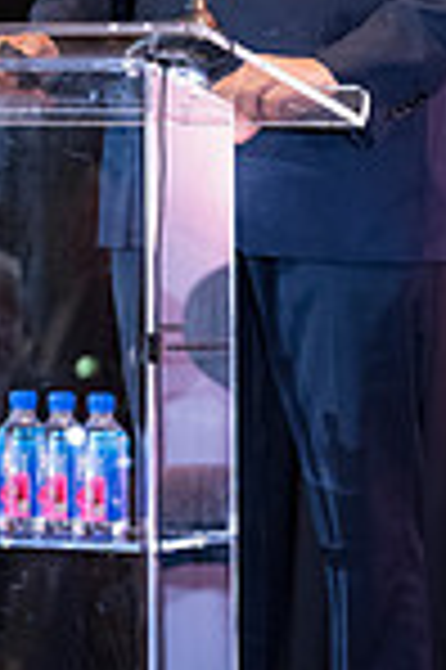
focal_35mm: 351
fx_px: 6537
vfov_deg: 5.8
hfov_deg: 3.9
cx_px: 234
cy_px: -148
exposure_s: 1/160
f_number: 2.8
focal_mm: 116
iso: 5600
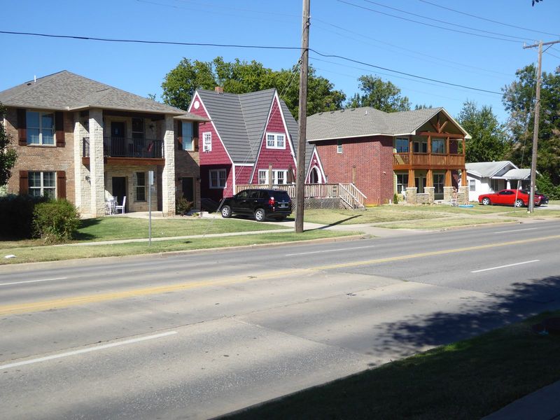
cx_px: 280
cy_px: 210
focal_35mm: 42
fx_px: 679
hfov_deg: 44.8
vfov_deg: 34.3
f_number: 3.8
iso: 80
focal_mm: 7.2
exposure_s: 1/640
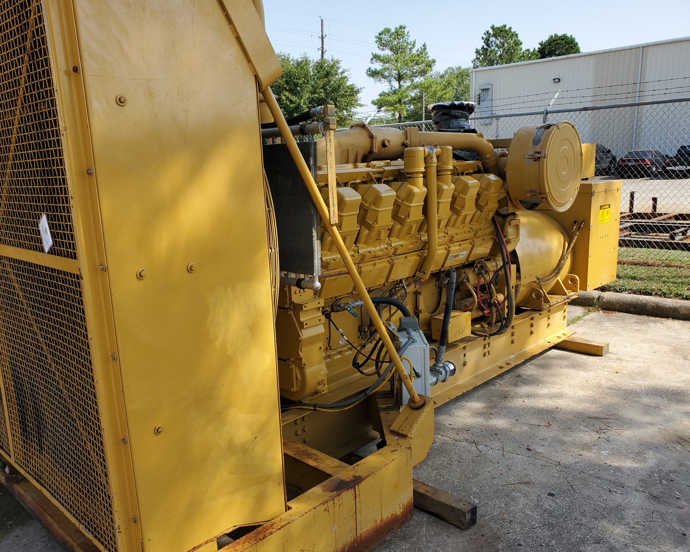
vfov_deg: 51.5
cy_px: 283
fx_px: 572
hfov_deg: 62.2
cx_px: 327
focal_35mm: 28
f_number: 2.4
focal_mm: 4.3
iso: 50
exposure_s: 1/813
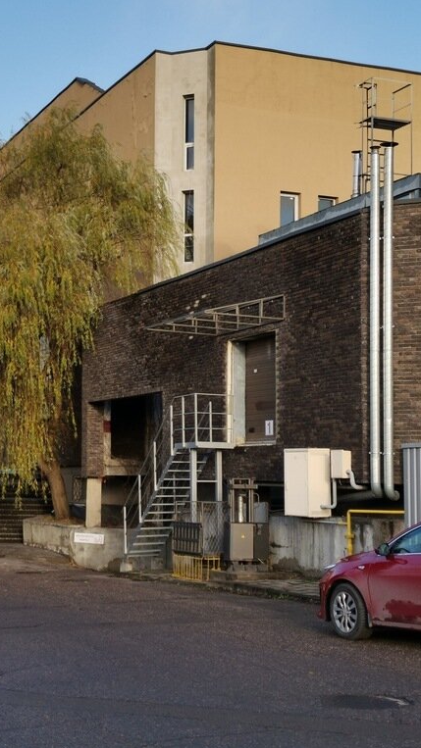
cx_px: 84
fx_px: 1132
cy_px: 375
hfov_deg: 20.8
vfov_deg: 36.6
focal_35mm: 57
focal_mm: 4.75
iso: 50
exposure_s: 1/758
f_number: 1.8
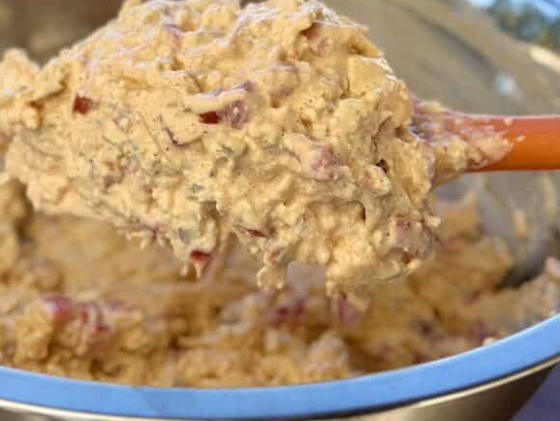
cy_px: 82
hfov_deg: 23.0
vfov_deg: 17.2
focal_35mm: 85
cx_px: 232
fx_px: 1376
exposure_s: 1/1456
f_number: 1.78
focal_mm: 6.76
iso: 64
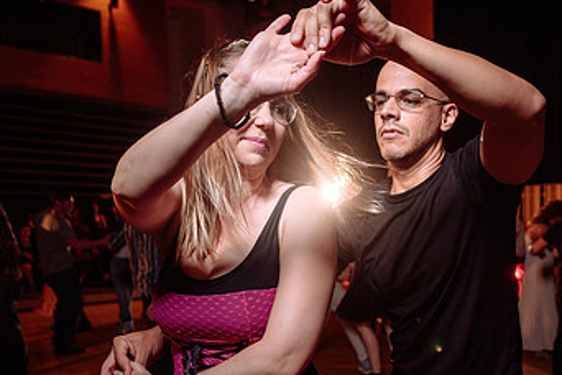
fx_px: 656
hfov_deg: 45.5
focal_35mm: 42
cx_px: 386
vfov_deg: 31.4
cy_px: 271
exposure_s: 1/60
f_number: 3.2
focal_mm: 24
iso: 800
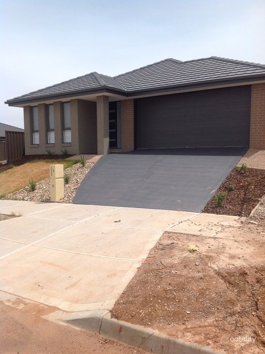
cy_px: 177
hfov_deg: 40.6
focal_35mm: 35
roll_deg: -1.4
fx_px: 358
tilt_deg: -7.0
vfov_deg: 52.7
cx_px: 132
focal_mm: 4.28
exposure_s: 1/2519
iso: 50
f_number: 2.4
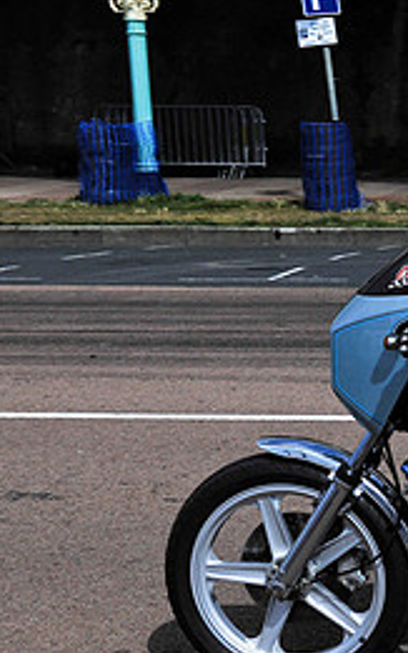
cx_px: 678
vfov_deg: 23.9
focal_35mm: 86
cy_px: 457
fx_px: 1531
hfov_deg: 13.9
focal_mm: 38
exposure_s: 1/1000
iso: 320
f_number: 13
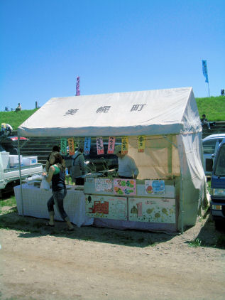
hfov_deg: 40.7
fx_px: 303
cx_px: 112
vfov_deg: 52.6
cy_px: 150
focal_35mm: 35
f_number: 4.3
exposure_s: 1/1000
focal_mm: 5.8
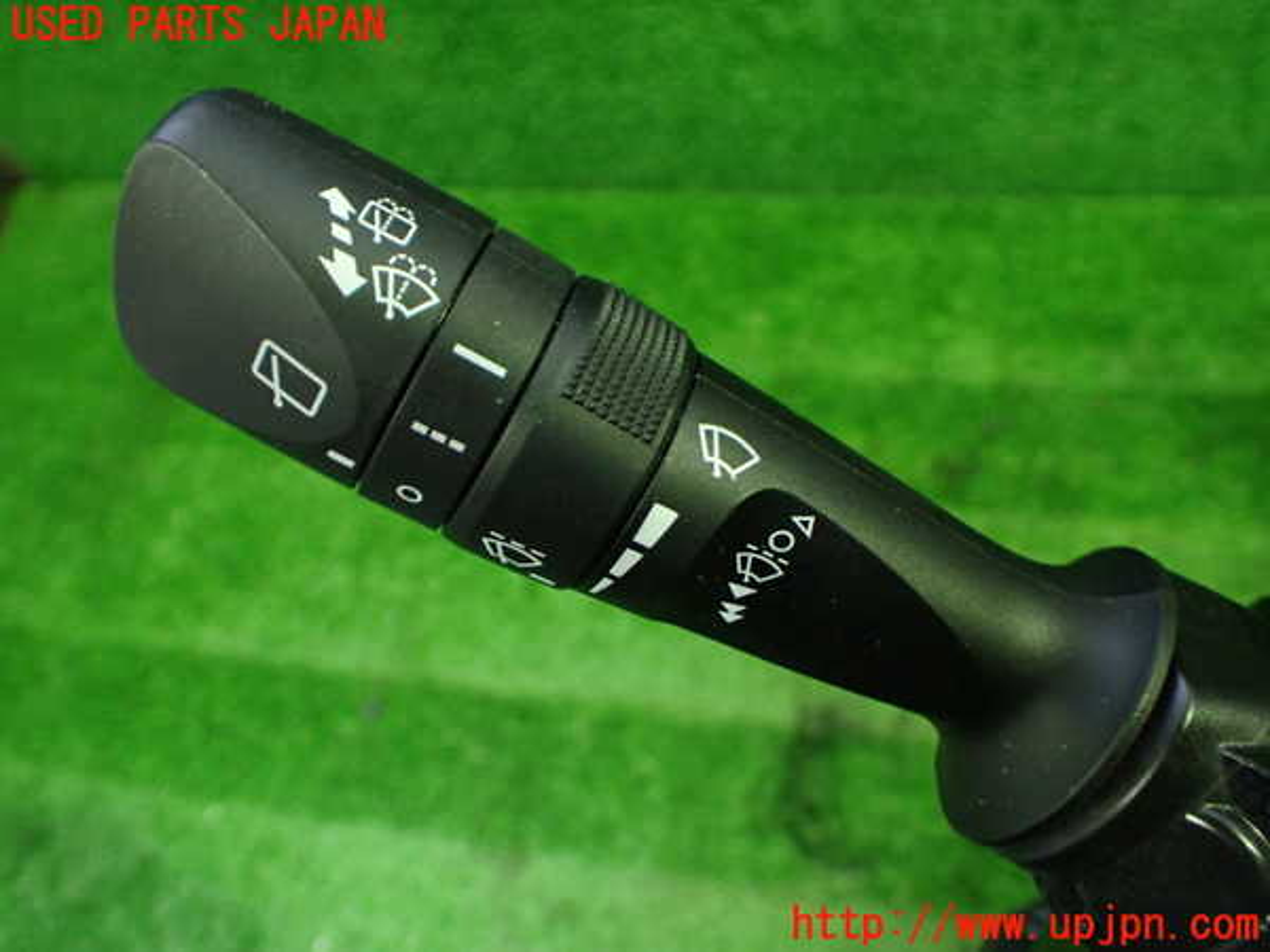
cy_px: 476
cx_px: 635
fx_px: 1101
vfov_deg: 46.8
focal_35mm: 30
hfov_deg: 60.0
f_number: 2.3
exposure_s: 1/60
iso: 800
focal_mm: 5.4
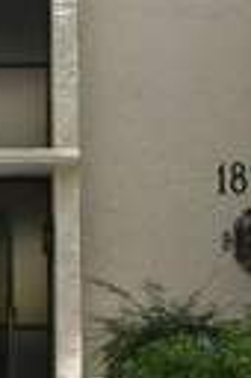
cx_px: 0
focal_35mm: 100
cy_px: 244
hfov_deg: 13.5
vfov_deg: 20.4
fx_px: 1049
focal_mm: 11
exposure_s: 1/80
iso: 160
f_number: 8
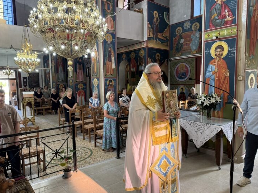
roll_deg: +0.6
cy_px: 97
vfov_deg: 54.9
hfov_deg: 69.4
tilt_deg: -4.1
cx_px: 125
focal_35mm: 25
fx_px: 186
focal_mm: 6.76
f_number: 1.78
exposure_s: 1/100
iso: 250
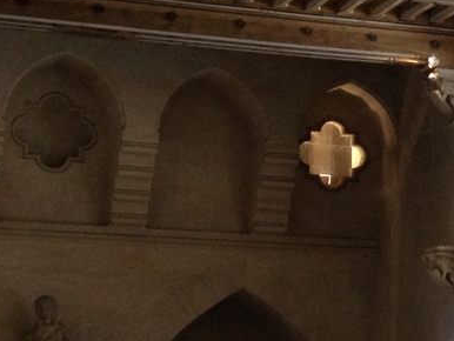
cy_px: 276
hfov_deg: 12.2
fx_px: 1903
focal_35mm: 145
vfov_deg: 10.2
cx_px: 879
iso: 125
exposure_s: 1/20
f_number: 2.4
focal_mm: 4.28
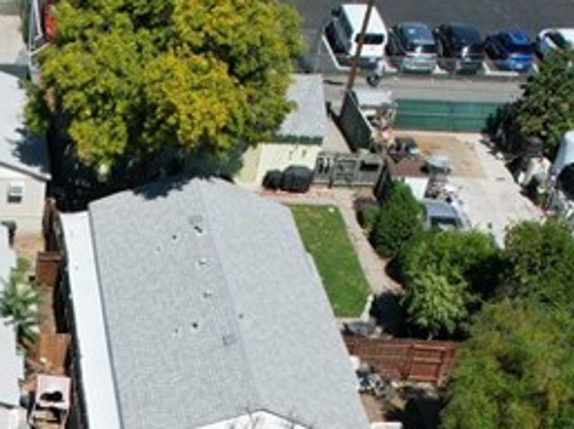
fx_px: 1392
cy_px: 730
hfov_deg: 21.3
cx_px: -151
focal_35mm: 84
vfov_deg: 15.5
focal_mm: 8.38
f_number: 2.8
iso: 130
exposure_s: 1/3000
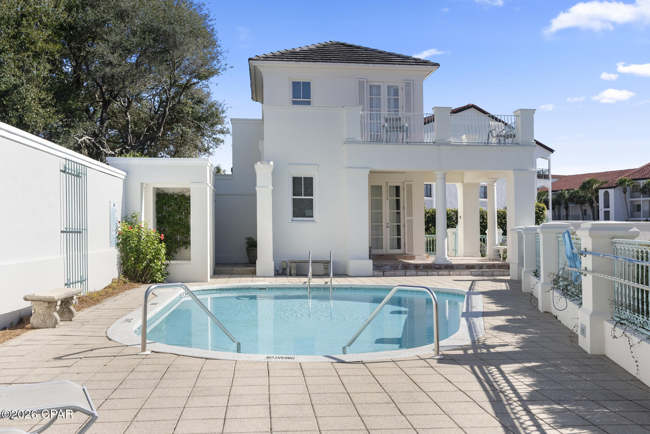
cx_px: 325
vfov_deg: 38.9
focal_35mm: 34
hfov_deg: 55.8
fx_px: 614
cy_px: 217
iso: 320
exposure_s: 1/800
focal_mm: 34
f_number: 8
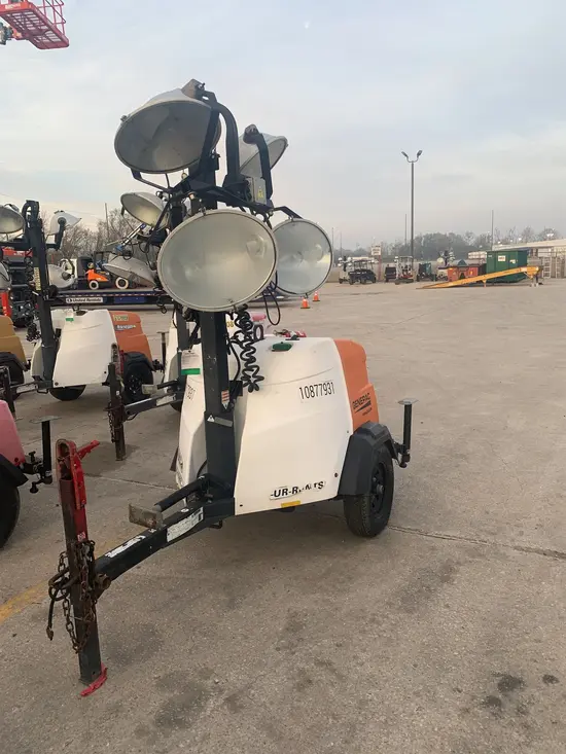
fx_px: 567
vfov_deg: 67.3
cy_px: 377
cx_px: 283
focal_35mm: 26
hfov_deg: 53.1
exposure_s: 1/181
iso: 25
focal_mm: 4.25
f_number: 1.8
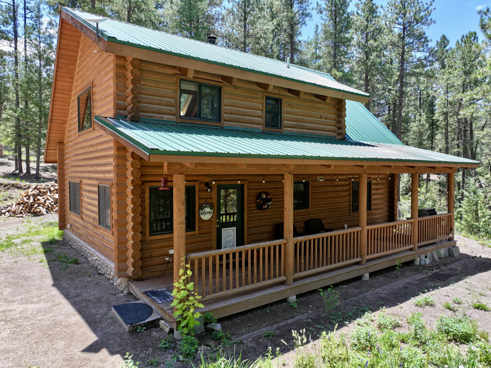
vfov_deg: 56.8
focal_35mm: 24
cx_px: 246
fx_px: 340
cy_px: 184
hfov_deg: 71.6
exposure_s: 1/800
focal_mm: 12.29
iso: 150
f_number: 2.8
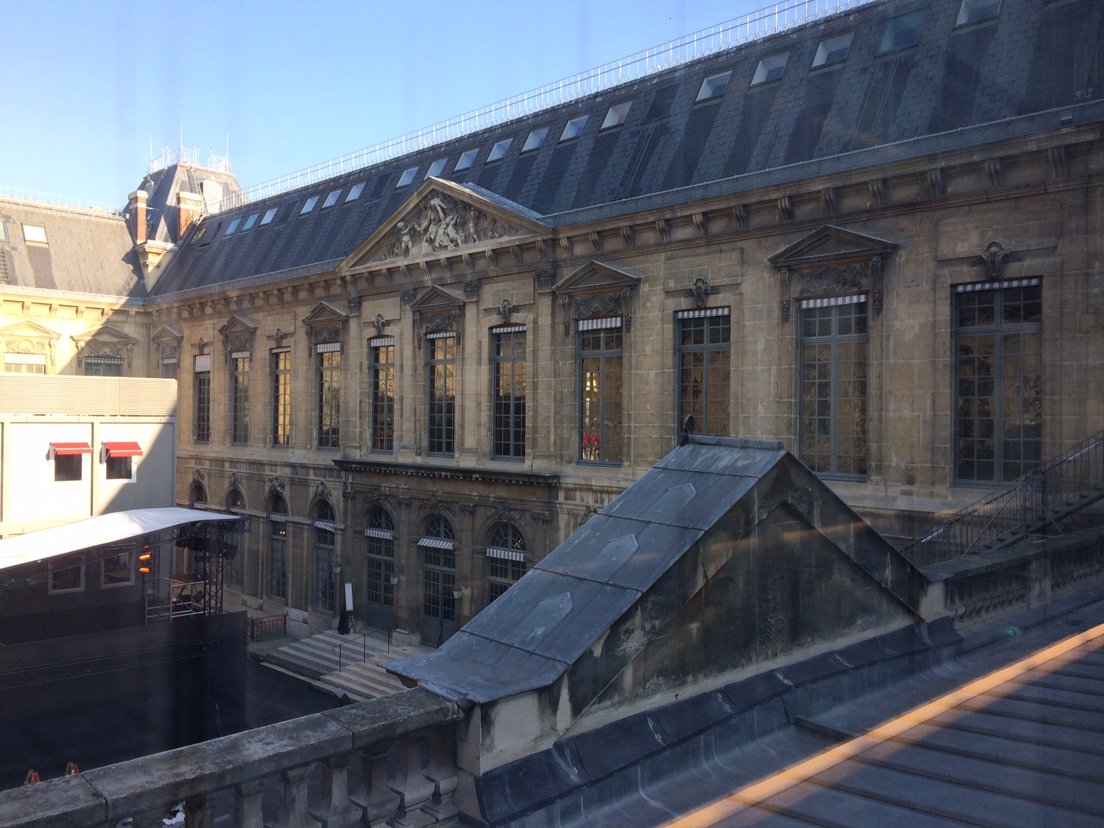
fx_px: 925
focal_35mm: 29
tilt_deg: +0.5
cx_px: 552
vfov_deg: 48.2
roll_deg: -0.6
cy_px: 414
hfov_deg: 61.7
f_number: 2.2
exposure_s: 1/488
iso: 32
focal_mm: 4.15
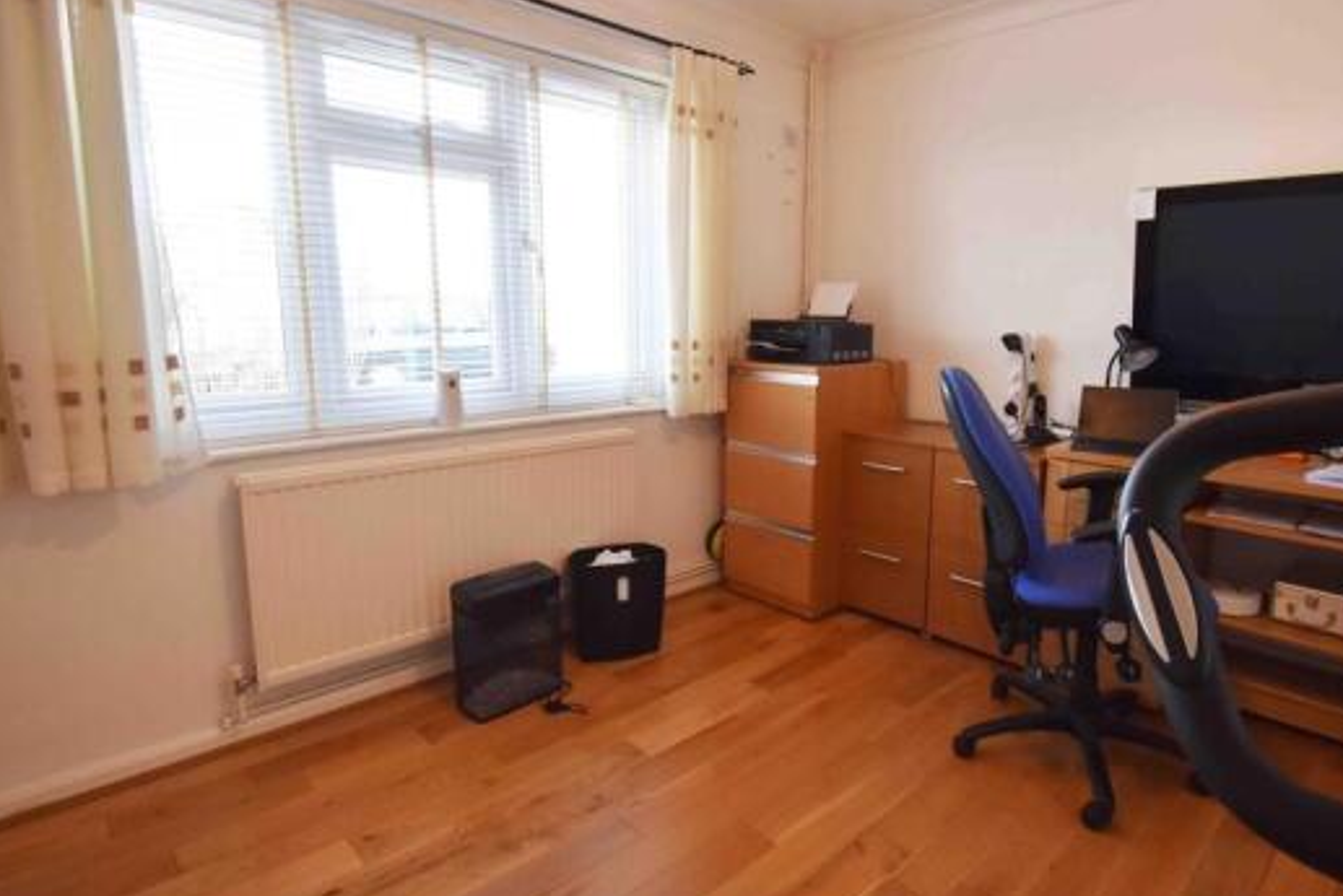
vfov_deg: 64.5
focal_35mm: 19
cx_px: 757
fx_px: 709
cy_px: 419
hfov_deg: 86.5
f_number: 5.6
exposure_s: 1/125
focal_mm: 10
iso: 800
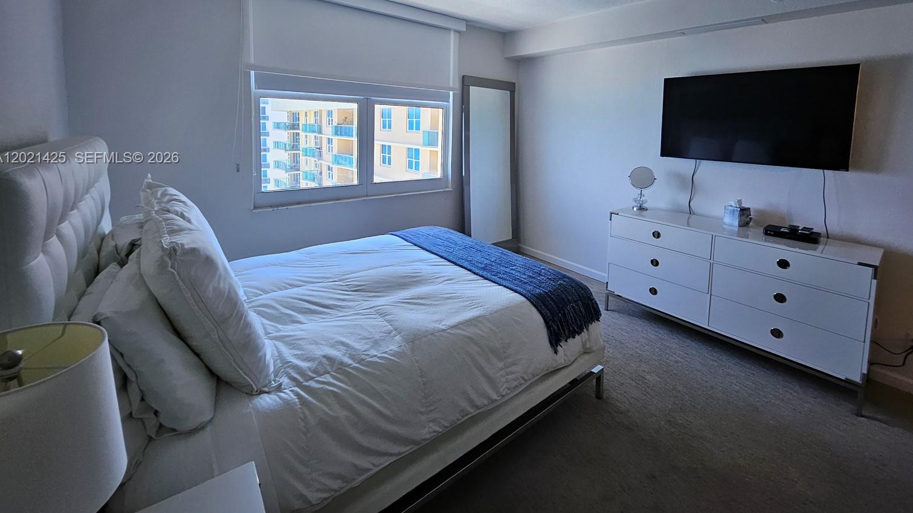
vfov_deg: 68.0
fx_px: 363
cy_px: 159
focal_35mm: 15
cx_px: 474
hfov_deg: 102.9
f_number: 2.2
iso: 100
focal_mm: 1.74
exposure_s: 1/60
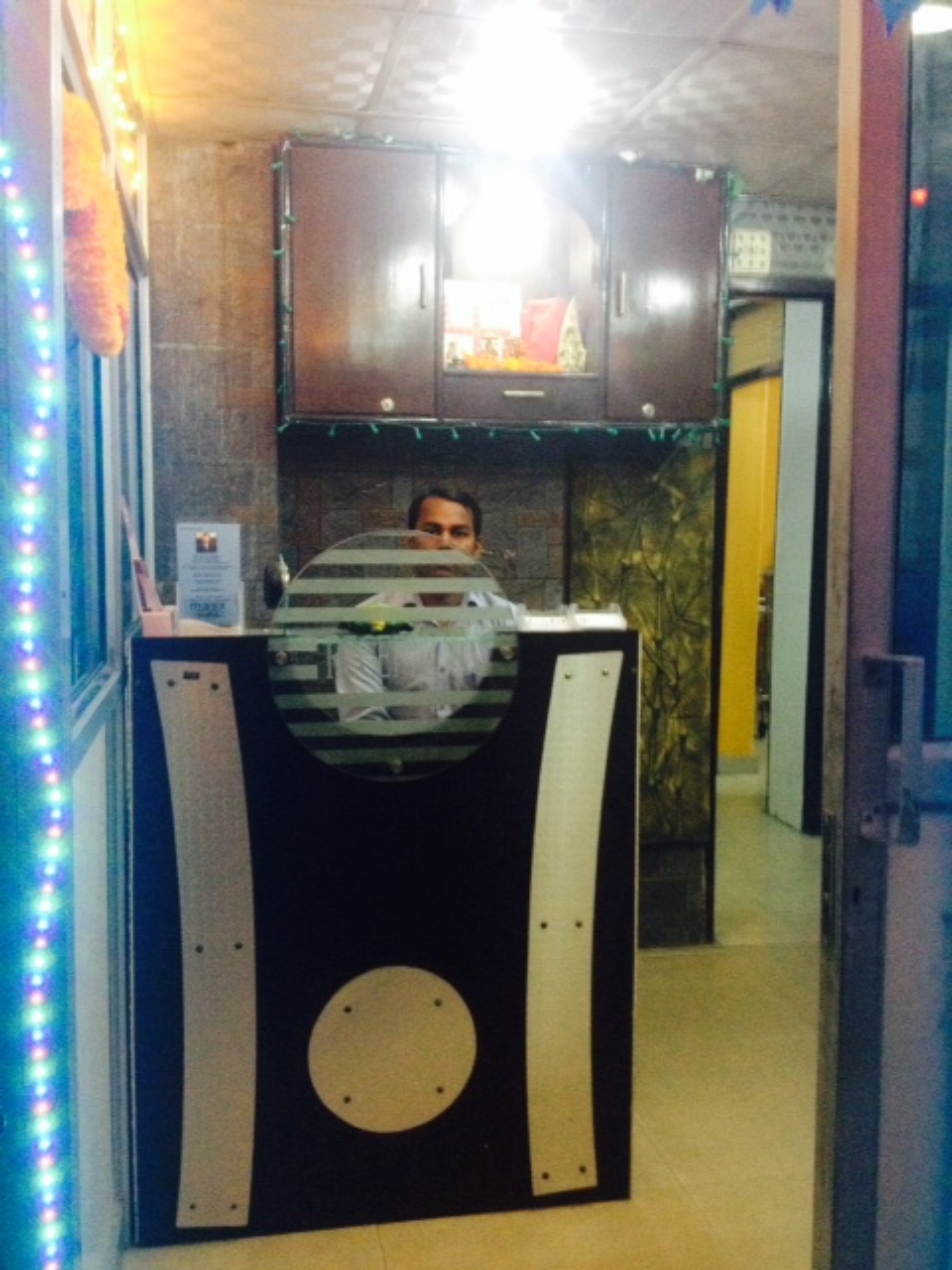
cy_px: 635
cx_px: 476
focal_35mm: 35
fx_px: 1283
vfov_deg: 52.6
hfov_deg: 40.7
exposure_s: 1/20
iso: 400
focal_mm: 4.28
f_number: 2.4
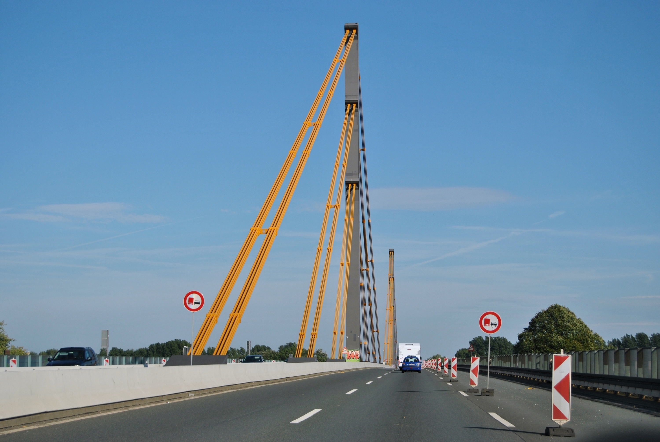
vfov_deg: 19.8
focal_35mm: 69
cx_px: 330
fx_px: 1267
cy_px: 221
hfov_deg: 29.2
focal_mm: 46
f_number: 5.3
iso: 160
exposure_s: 1/1000
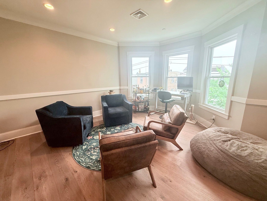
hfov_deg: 102.1
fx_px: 108
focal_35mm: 14
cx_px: 134
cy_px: 100
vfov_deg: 85.7
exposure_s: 1/120
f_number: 2.2
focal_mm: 2.22
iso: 125
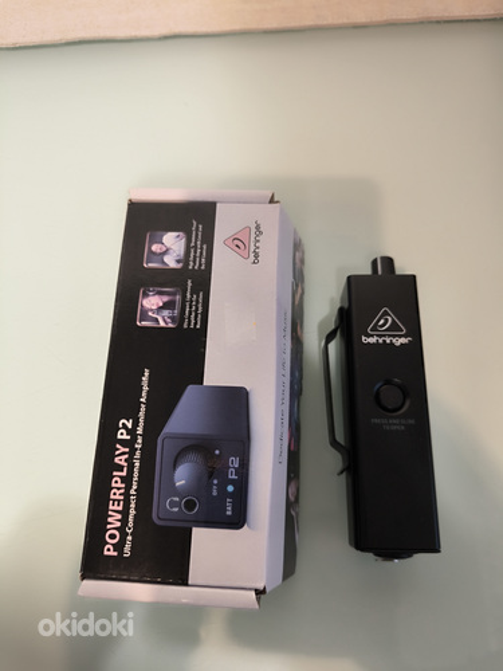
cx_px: 252
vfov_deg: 71.6
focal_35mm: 24
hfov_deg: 56.8
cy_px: 336
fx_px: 465
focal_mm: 6.92
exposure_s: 1/50
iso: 500
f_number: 1.9
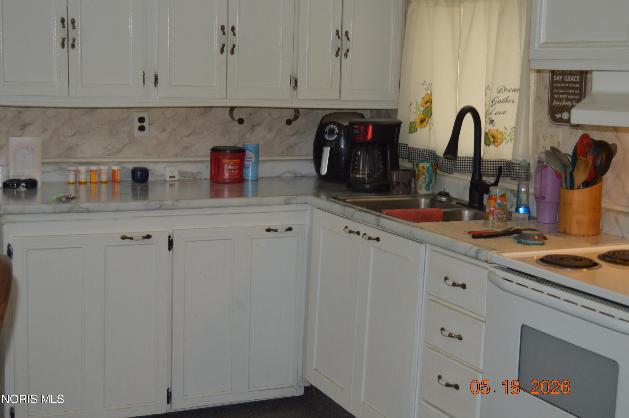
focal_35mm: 52
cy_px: 209
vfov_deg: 25.7
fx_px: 916
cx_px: 314
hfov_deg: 37.9
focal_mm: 35
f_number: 4.5
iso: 640
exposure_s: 1/60
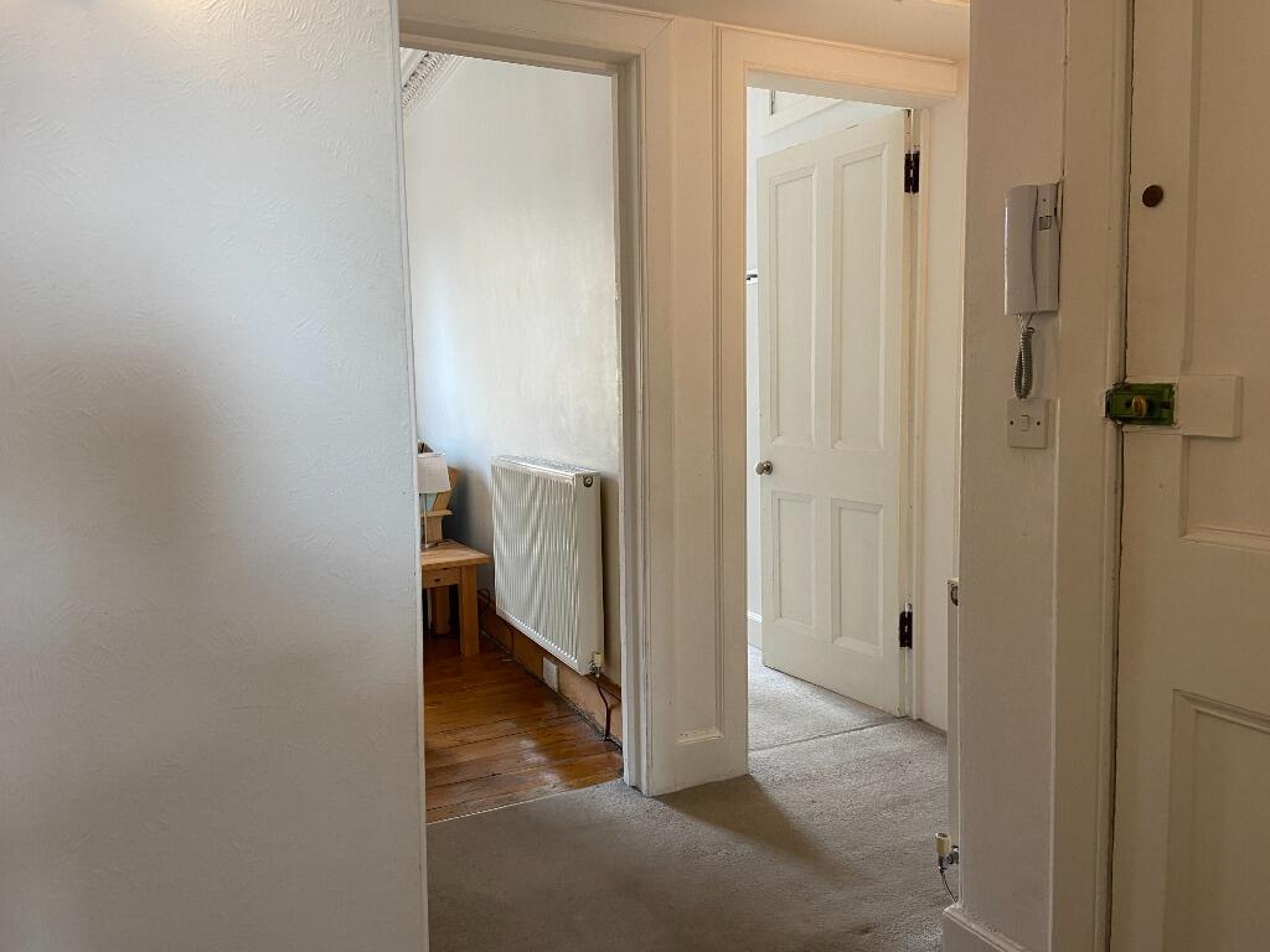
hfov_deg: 67.3
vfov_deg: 53.1
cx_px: 635
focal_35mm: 26
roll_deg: +1.7
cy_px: 476
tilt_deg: -6.3
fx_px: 954
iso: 80
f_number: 1.8
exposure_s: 1/50
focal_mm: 4.25
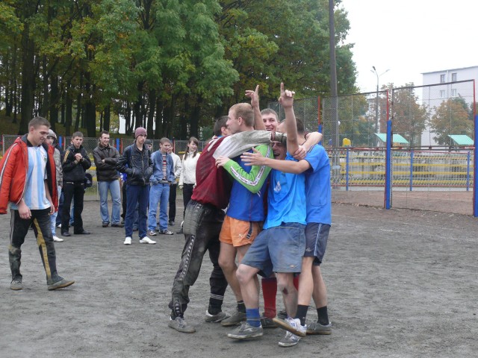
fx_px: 732
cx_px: 239
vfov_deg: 27.5
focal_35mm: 53
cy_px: 179
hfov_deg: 36.2
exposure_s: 1/125
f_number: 3.2
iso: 200
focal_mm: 9.4
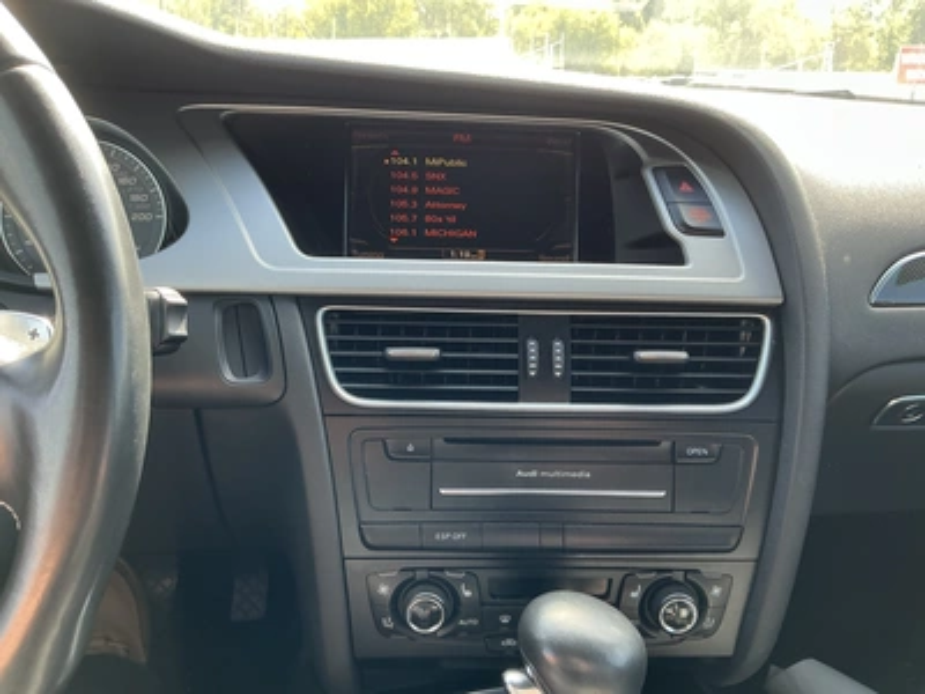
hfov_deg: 63.4
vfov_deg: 49.7
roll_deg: -0.2
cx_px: 462
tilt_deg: -19.1
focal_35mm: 28
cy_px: 347
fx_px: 748
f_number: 1.8
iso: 64
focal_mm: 3
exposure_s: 1/122
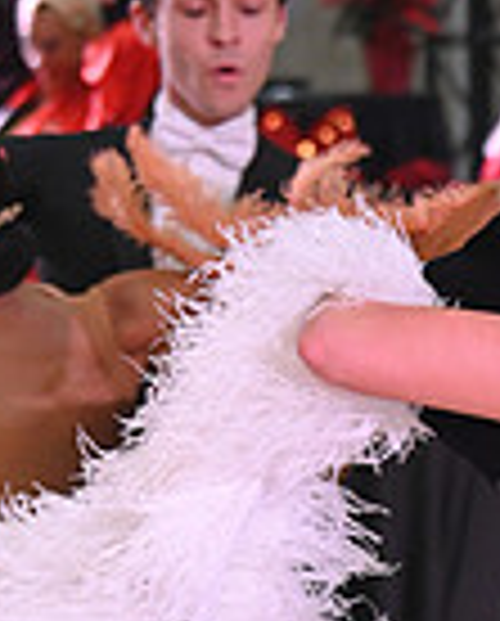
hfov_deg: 3.3
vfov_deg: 4.1
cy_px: 940
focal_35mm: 472
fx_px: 8702
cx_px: 480
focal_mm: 120
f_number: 5.6
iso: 3200
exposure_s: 1/400
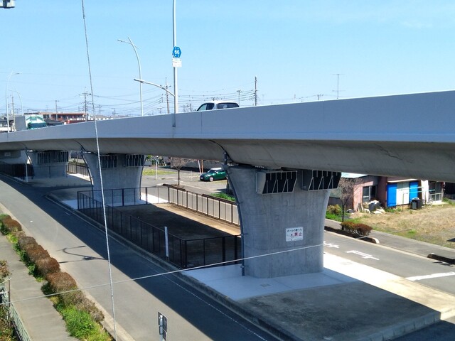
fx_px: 329
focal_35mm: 25
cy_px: 170
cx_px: 228
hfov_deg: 69.4
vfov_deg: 54.9
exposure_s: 1/628
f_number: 2
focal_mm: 4.26
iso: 100
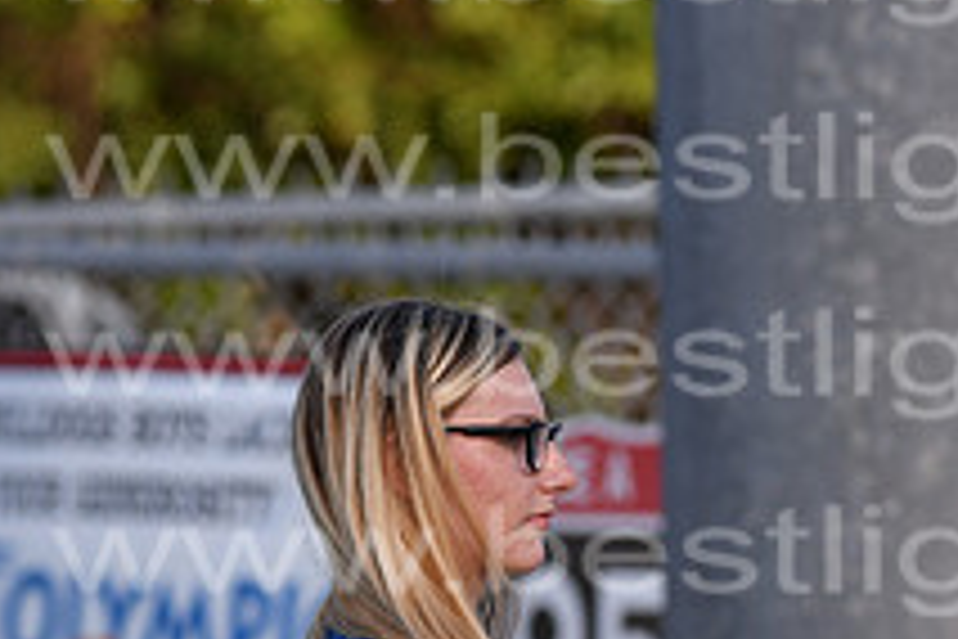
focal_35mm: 1227
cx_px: 1079
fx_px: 32649
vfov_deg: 1.1
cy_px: 659
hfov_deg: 1.7
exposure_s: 1/1600
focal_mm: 300
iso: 400
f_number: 5.6
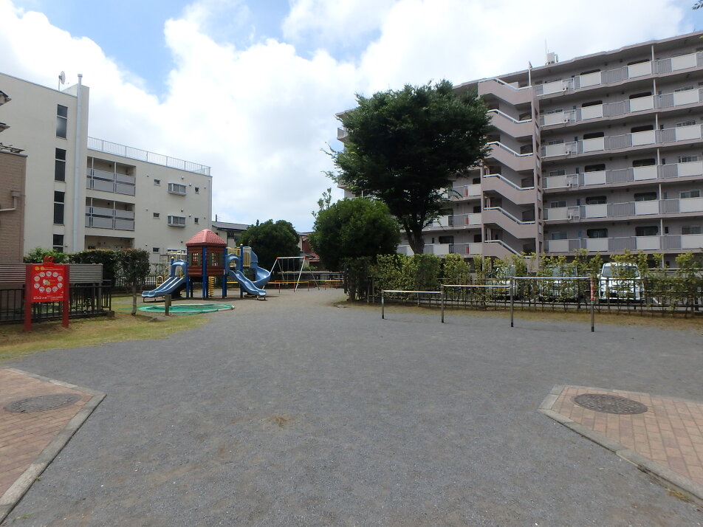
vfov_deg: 63.4
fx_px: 426
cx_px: 352
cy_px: 264
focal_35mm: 21
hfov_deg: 79.0
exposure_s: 1/500
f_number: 6
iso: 125
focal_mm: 3.7
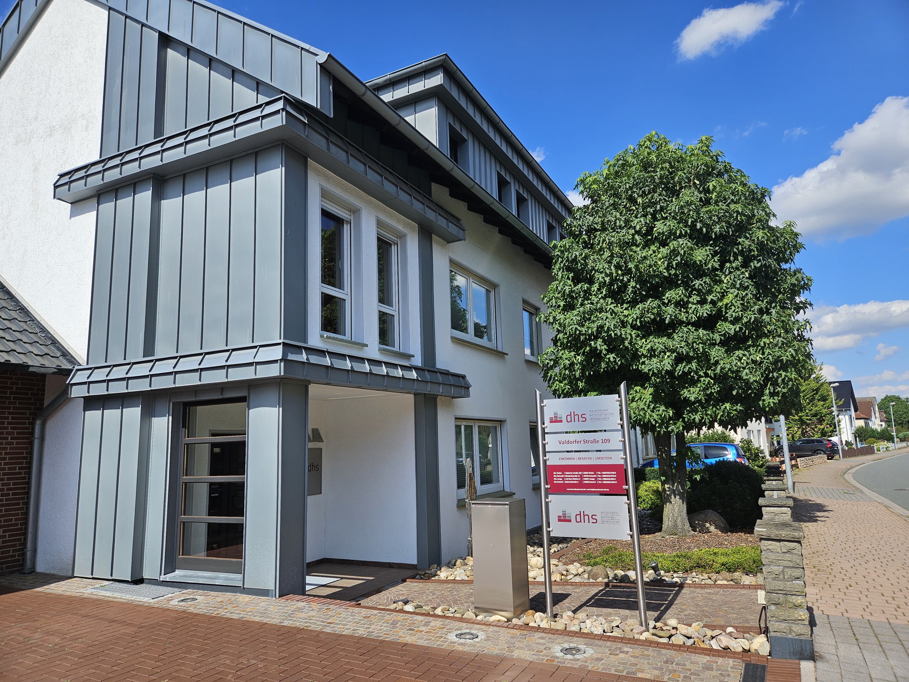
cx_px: 454
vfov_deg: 58.9
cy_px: 341
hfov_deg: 73.9
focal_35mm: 23
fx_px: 604
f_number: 1.8
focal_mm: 5.4
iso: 25
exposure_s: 1/2157
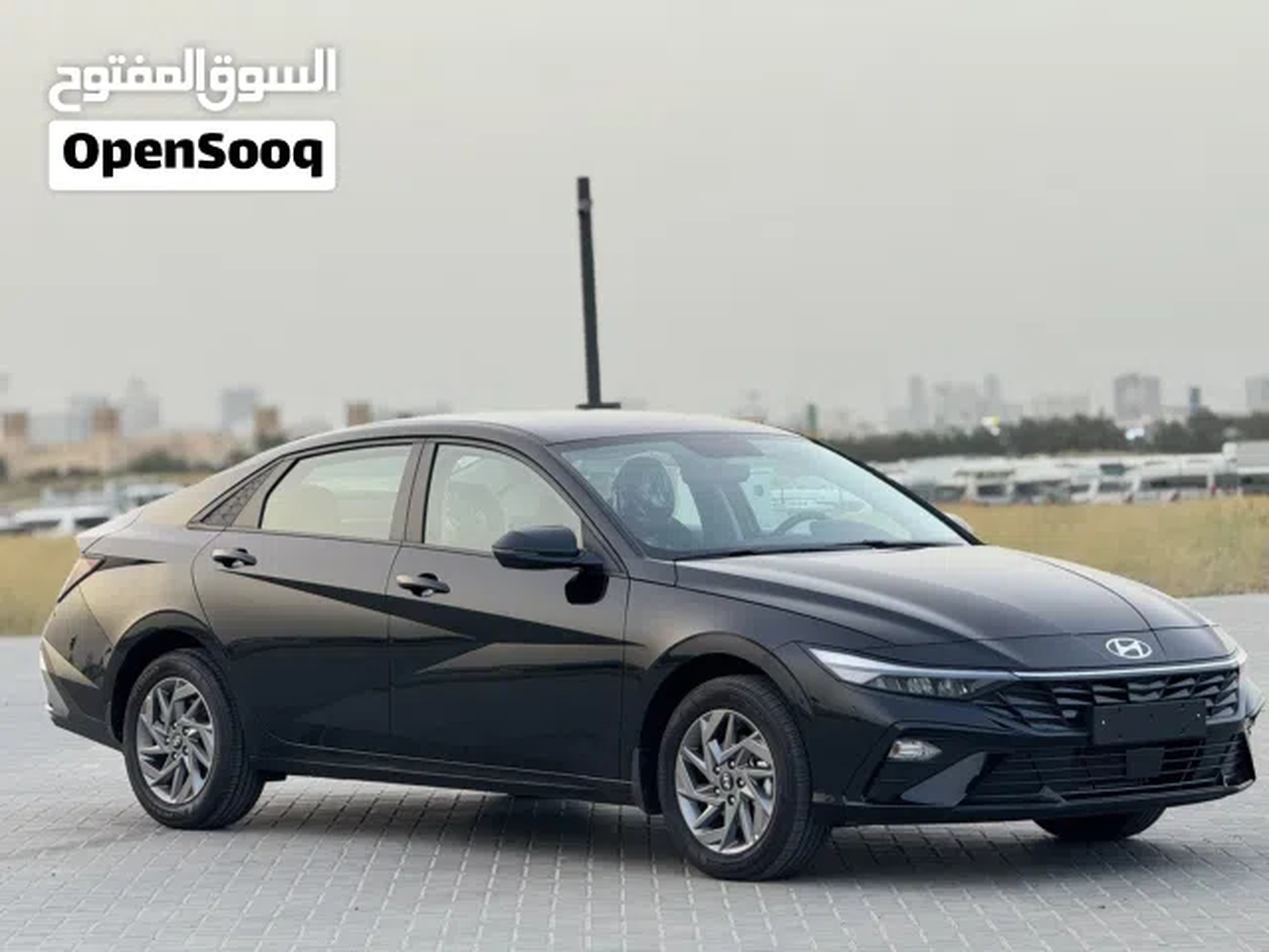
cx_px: 634
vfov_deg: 12.3
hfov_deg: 16.4
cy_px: 476
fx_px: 4399
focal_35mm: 120
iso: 50
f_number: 2.8
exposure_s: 1/120
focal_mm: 15.66
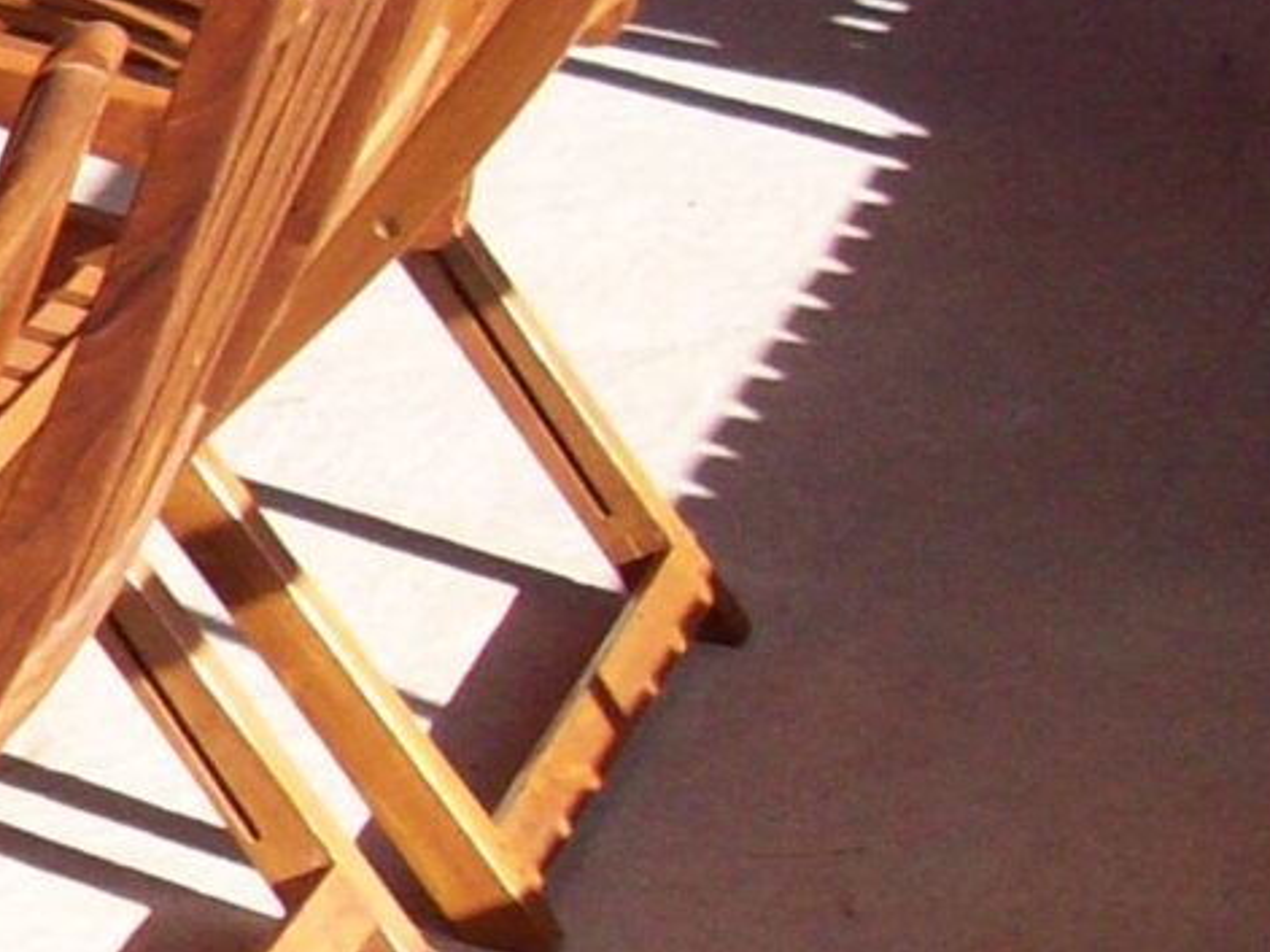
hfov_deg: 8.7
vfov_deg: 7.4
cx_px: -2052
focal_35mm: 201
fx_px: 7372
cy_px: 135
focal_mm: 6.2
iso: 80
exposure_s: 1/466
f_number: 2.8
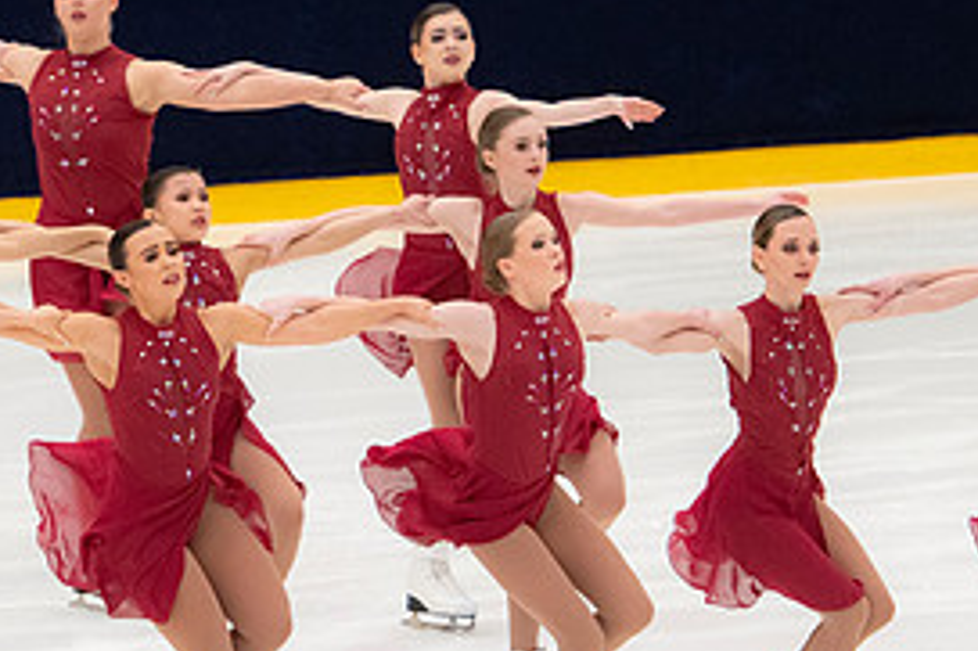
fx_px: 13032
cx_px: 137
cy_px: 423
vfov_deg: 2.9
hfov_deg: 4.3
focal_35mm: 480
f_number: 5.6
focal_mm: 150
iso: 1800
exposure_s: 1/320
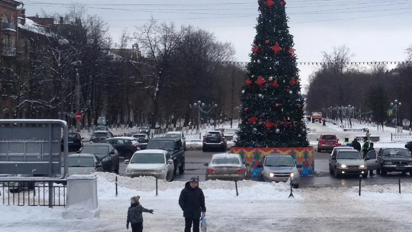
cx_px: 289
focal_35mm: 100
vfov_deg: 12.1
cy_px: 127
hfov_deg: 21.2
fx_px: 1093
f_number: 2.4
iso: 50
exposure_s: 1/351
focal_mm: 4.28
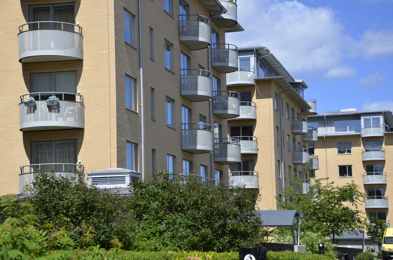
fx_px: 948
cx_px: 196
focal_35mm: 87
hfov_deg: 23.4
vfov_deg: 15.6
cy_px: 130
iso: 200
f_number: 6.3
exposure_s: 1/800
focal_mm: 58
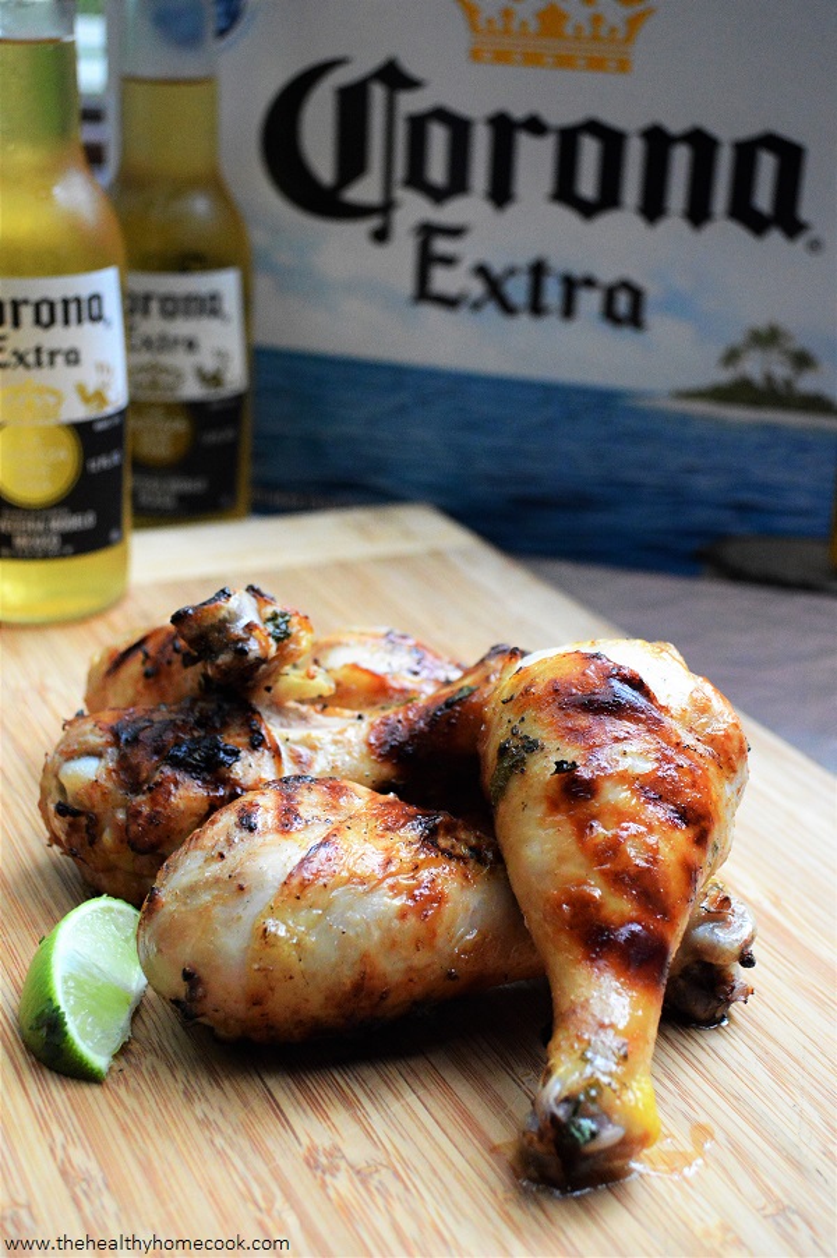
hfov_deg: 25.7
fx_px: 1834
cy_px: 629
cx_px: 418
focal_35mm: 52
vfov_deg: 37.9
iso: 3200
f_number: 5
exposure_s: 1/400
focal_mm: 35
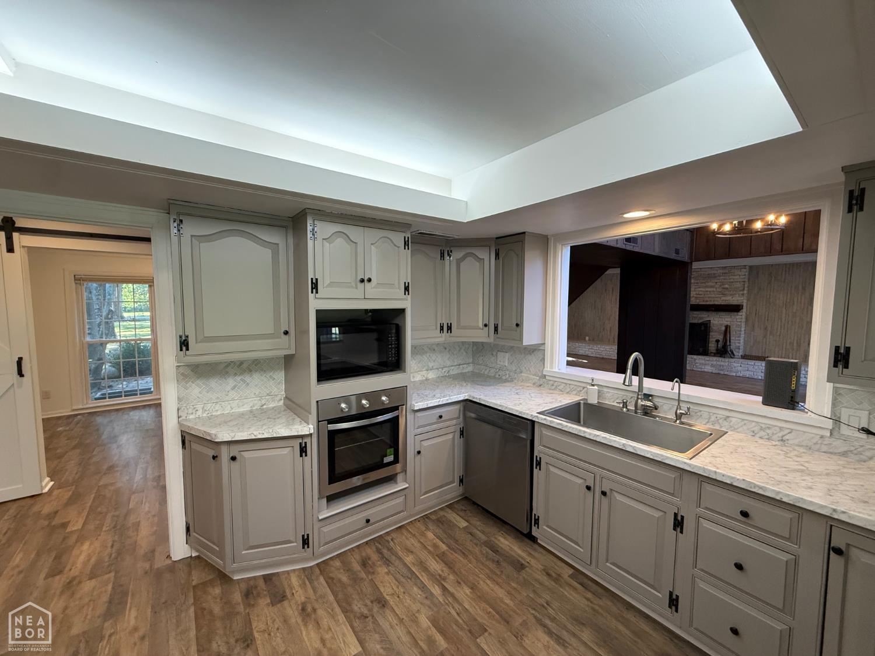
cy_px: 328
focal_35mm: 14
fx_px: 354
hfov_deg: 102.1
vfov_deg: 85.7
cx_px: 438
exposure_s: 1/120
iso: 320
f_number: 2.2
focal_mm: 2.22
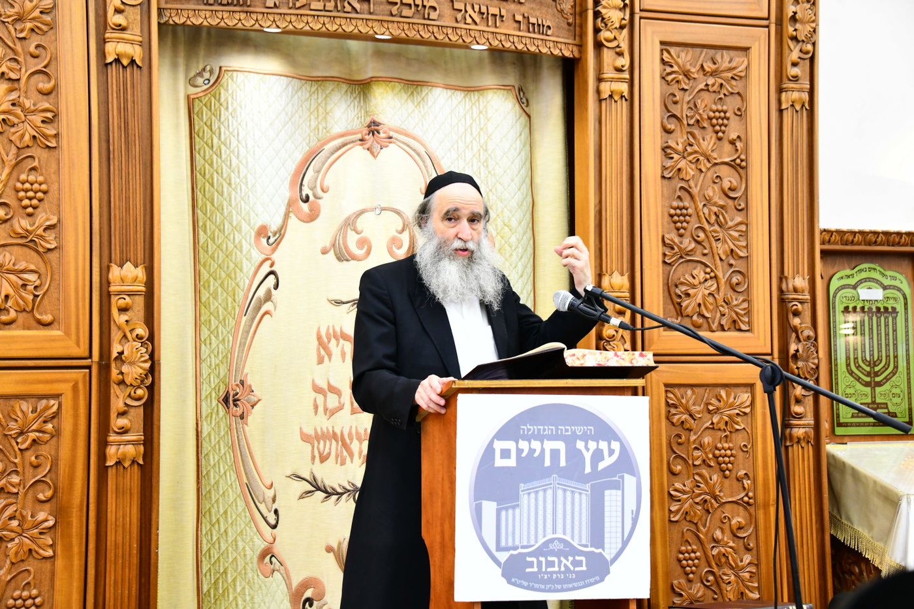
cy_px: 304
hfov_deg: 32.4
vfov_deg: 21.9
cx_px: 457
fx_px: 1574
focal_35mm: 62
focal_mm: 62
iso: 2000
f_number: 5.6
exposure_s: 1/125
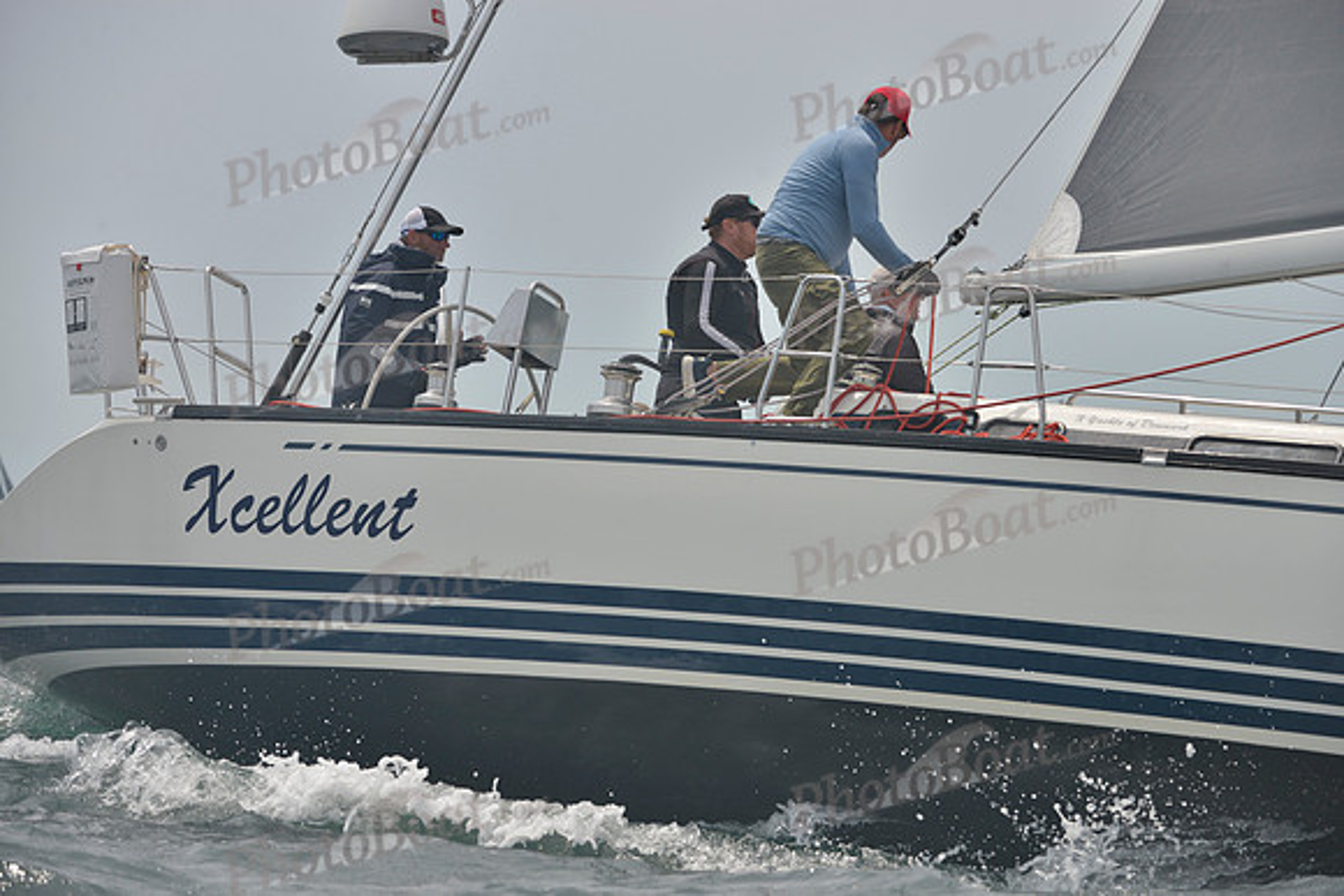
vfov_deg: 6.9
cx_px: 672
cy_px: 448
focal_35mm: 200
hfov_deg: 10.3
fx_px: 7468
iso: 280
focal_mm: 200
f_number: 7.1
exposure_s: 1/1250
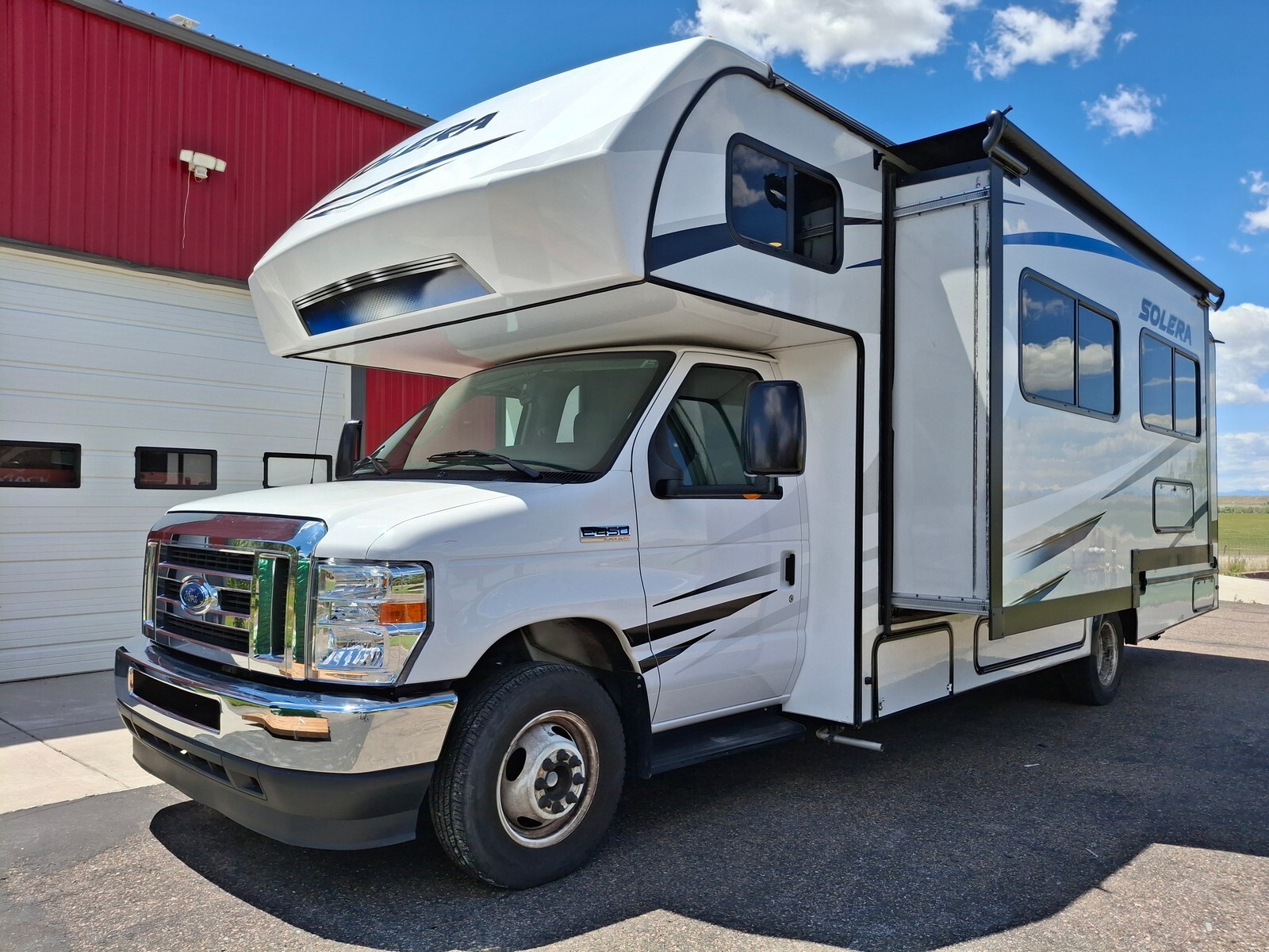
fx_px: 916
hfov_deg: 69.4
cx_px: 634
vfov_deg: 54.9
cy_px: 476
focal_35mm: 25
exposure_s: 1/2564
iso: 32
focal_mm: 4.69
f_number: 1.8
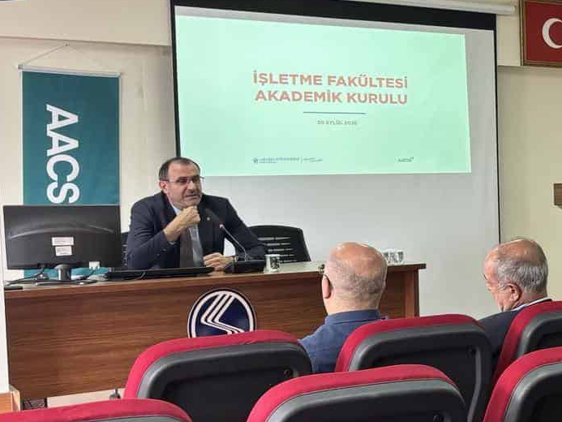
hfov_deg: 23.4
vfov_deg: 20.4
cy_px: 241
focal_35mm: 72
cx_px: 757
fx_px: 1169
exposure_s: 1/50
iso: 80
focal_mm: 5.96
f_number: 1.6
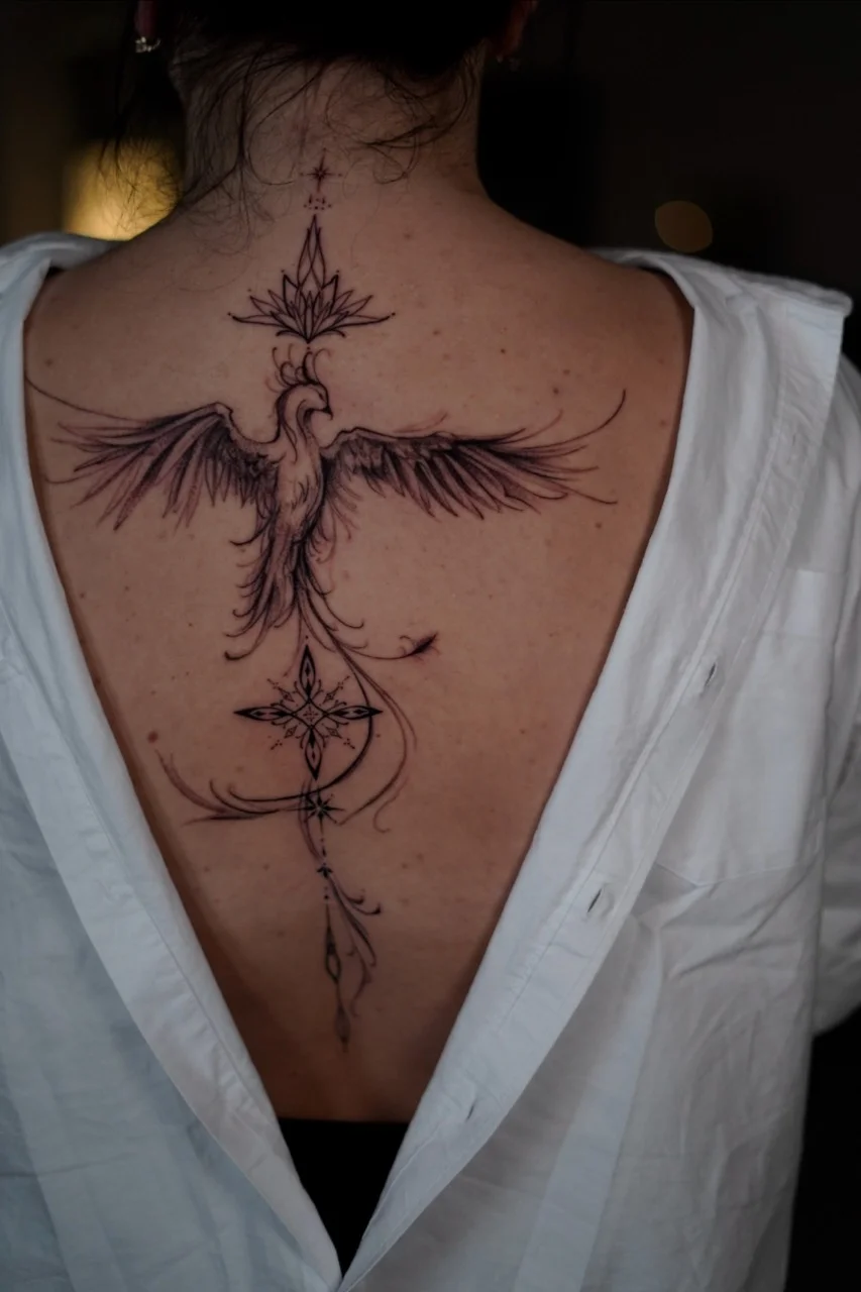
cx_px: 430
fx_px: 1794
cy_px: 646
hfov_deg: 27.0
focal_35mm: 50
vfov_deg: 39.6
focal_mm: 50
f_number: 1.8
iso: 1250
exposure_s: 1/2500
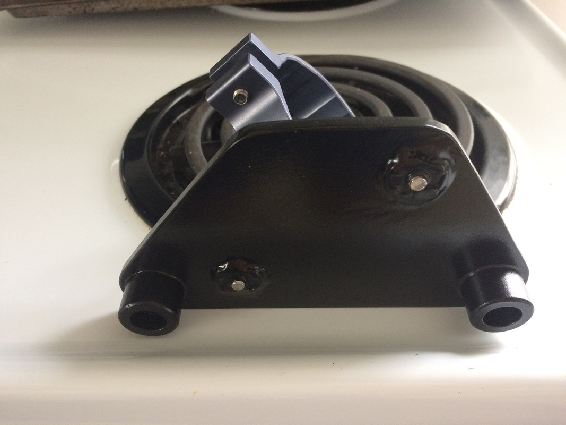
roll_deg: +0.2
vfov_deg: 48.2
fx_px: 474
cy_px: 212
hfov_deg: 61.7
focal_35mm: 29
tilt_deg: -42.2
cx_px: 283
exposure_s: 1/30
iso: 250
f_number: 2.2
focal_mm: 4.15
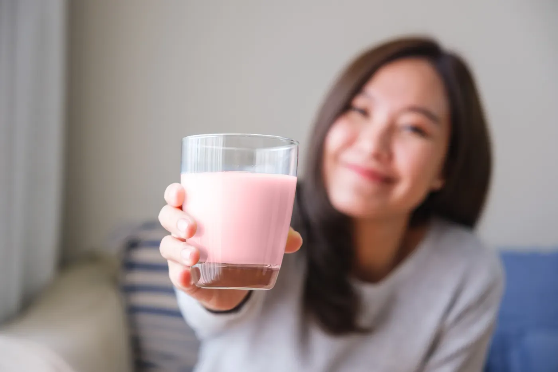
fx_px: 1131
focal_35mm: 73
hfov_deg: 27.7
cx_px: 279
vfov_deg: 18.7
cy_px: 186
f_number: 2.8
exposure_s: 1/125
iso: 160
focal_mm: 48.5
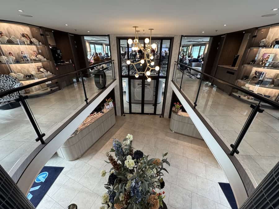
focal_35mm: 14
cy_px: 104
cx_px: 140
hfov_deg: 102.1
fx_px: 113
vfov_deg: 85.7
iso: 250
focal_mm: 2.2
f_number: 2.2
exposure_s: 1/100
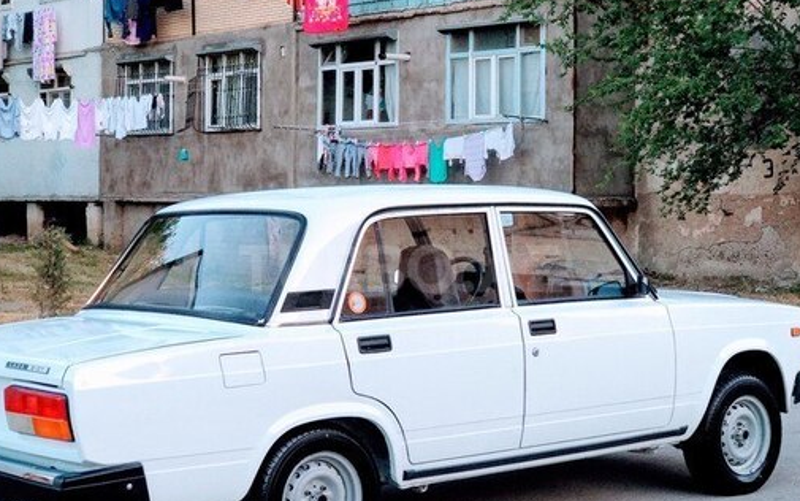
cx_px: 401
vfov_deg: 18.1
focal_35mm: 72
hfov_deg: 28.6
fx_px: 1570
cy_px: 269
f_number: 2.6
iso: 200
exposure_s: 1/100
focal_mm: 5.99
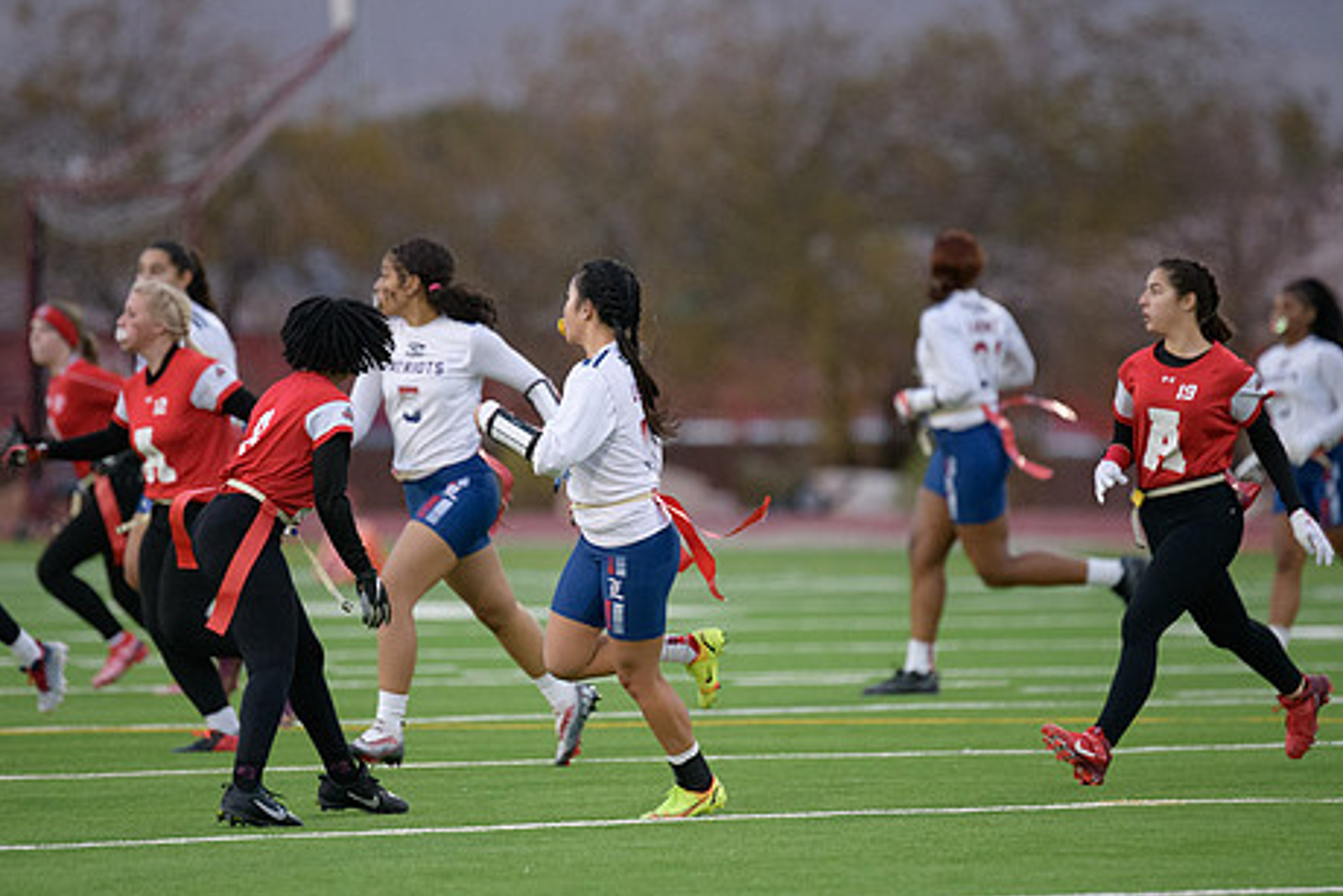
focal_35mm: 378
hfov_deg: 5.5
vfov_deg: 3.6
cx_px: 636
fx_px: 14105
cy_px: 506
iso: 4500
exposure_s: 1/3200
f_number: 2.8
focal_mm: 300
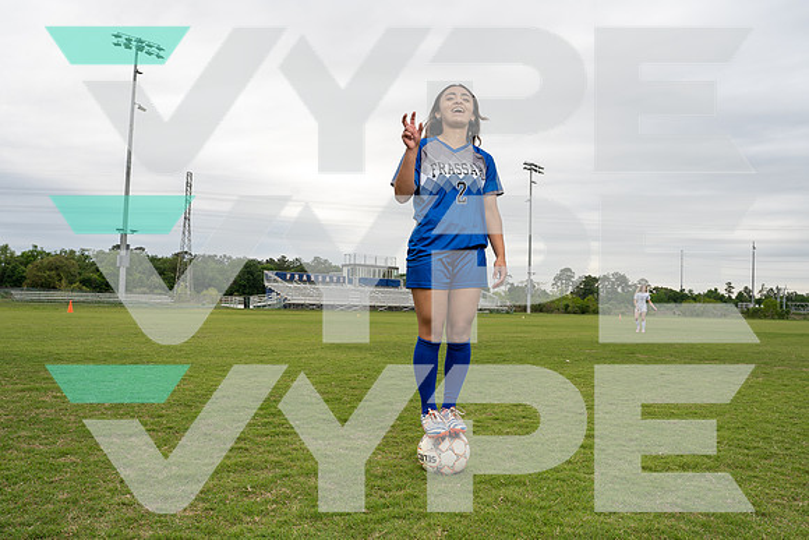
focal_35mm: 28
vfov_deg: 45.8
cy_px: 284
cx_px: 404
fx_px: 639
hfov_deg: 64.7
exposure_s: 1/250
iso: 250
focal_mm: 27
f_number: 7.1
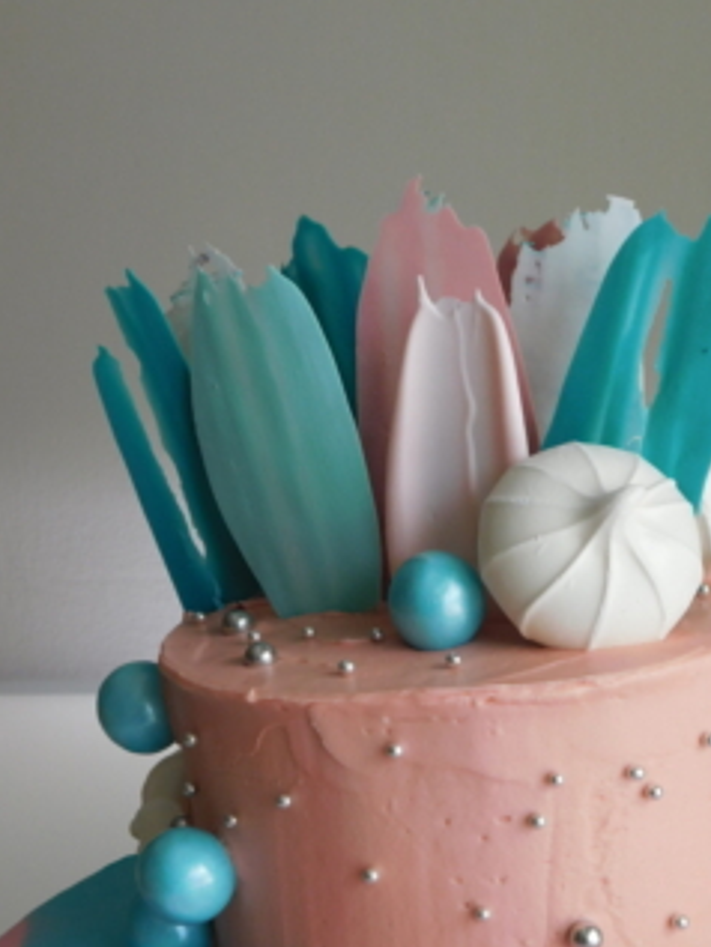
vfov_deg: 30.4
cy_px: 651
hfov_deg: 23.2
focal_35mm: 63
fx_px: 1724
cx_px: 474
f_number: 3.6
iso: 125
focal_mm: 7.1
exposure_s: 1/50
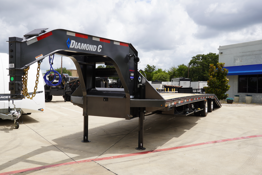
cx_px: 131
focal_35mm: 34
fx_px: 251
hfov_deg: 55.1
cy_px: 88
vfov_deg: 38.4
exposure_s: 1/160
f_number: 10
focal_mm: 23
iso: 100
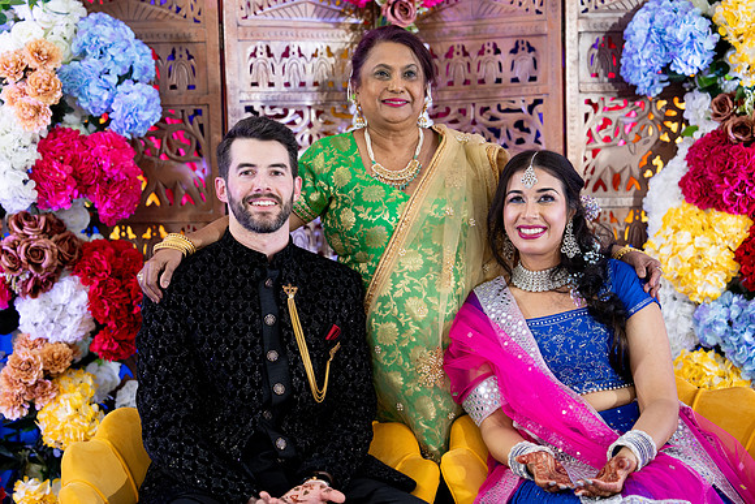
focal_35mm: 67
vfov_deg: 20.3
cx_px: 378
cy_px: 252
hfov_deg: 30.1
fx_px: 1405
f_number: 2.8
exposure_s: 1/125
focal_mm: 67
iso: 1250
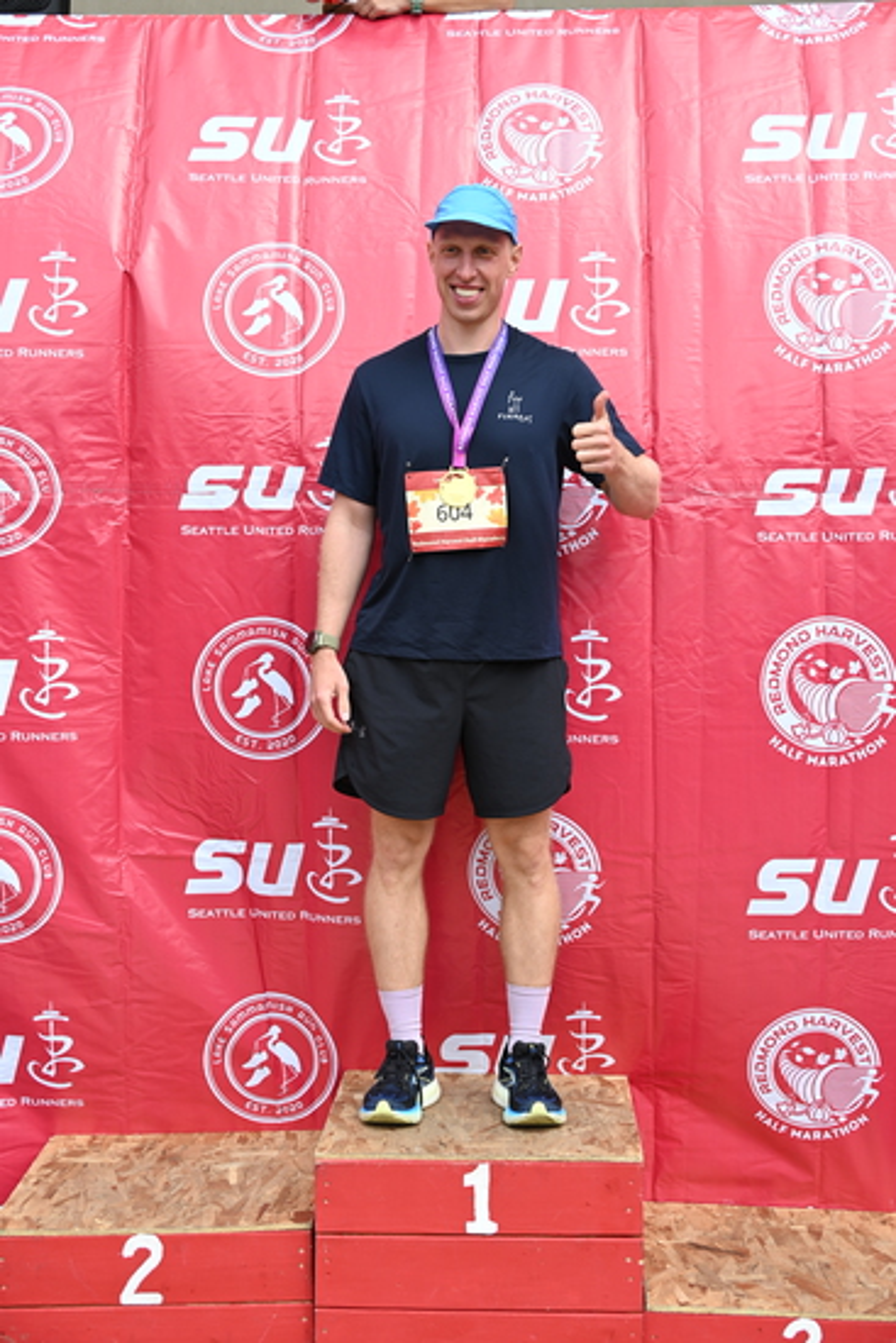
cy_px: 672
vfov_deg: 39.6
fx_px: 1865
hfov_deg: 27.0
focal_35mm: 50
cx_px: 448
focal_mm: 50
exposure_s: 1/250
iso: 180
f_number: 5.6
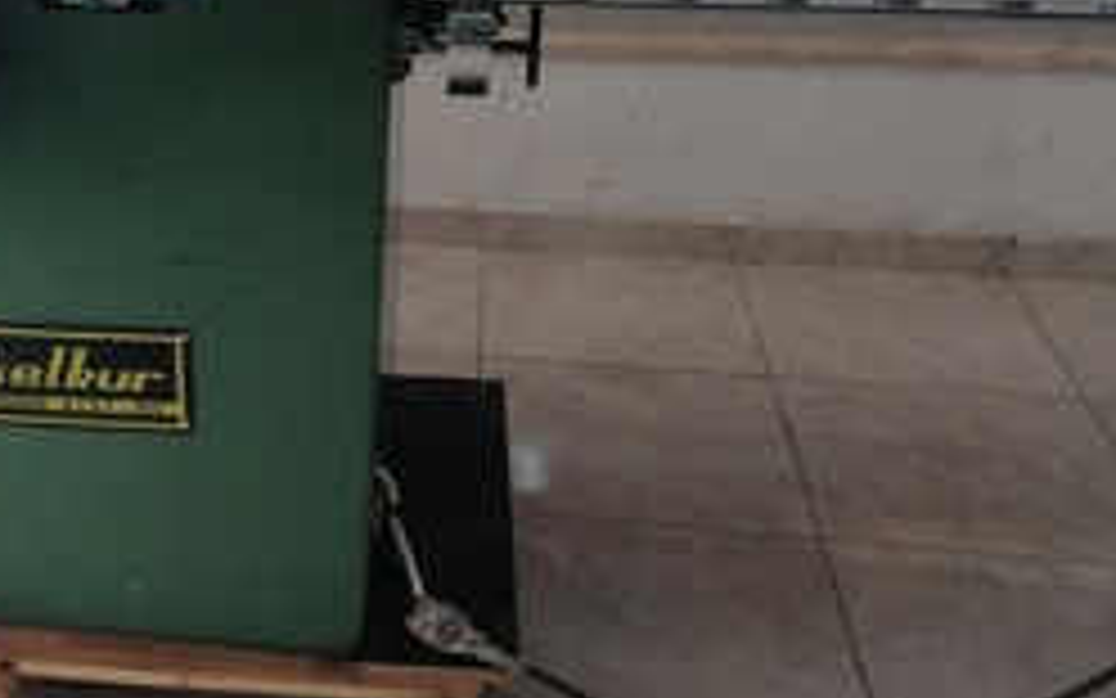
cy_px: 335
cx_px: 198
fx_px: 1642
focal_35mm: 54
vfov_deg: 24.0
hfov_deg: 36.1
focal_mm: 5.3
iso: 400
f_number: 1.8
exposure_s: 1/100
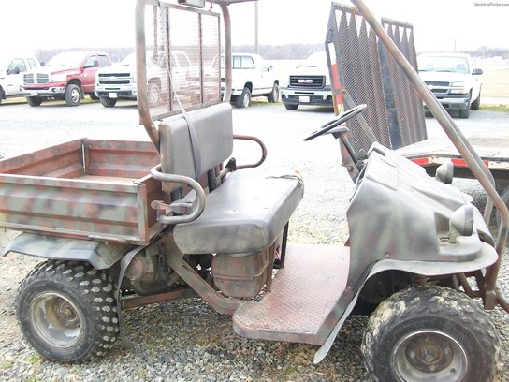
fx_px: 529
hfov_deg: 51.4
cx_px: 254
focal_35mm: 36
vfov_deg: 39.7
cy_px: 191
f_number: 2.7
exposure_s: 1/160
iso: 80
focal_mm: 6
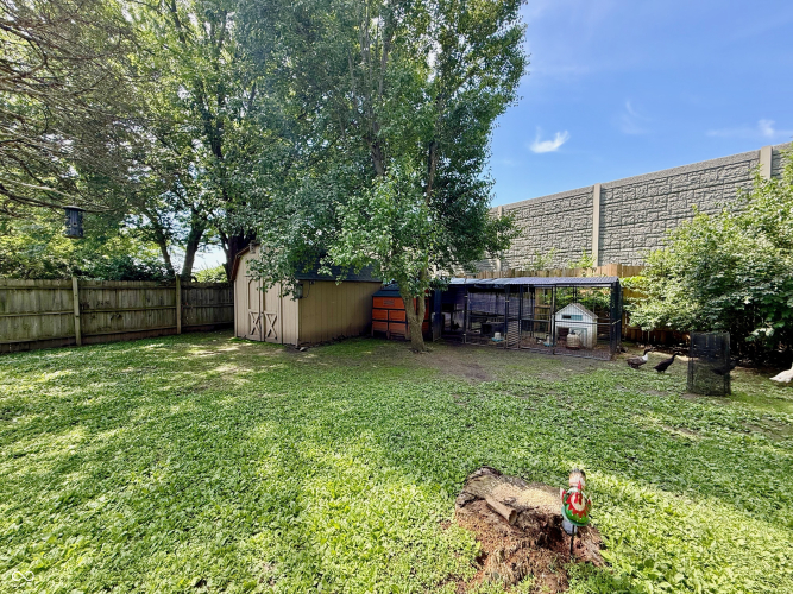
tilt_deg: -0.1
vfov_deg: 85.7
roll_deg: -0.9
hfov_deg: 102.1
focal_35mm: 14
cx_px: 396
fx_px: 321
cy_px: 297
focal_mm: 2.22
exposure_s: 1/212
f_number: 2.2
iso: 64
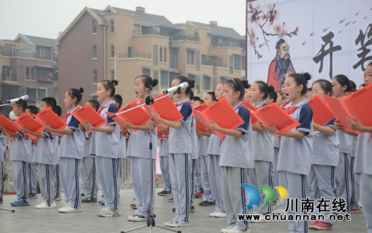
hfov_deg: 22.5
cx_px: 186
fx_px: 933
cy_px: 114
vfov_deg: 14.2
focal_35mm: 92
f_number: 5.6
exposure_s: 1/500
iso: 500
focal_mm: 60
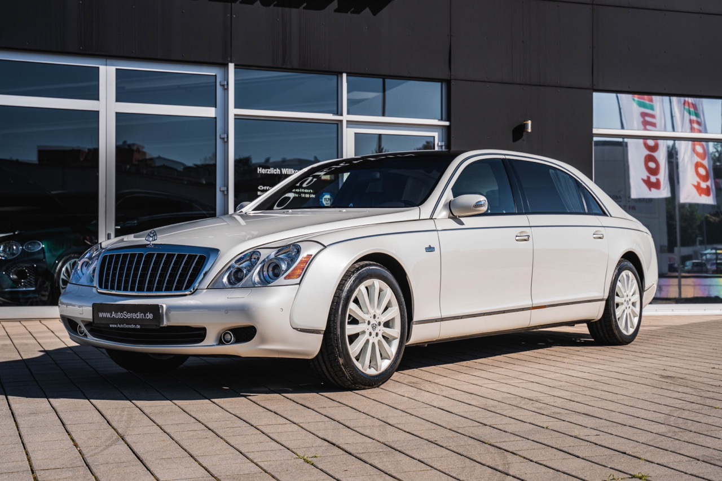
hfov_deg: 39.6
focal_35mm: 50
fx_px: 1003
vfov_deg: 27.0
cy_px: 240
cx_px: 361
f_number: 5
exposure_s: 1/1250
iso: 500
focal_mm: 50
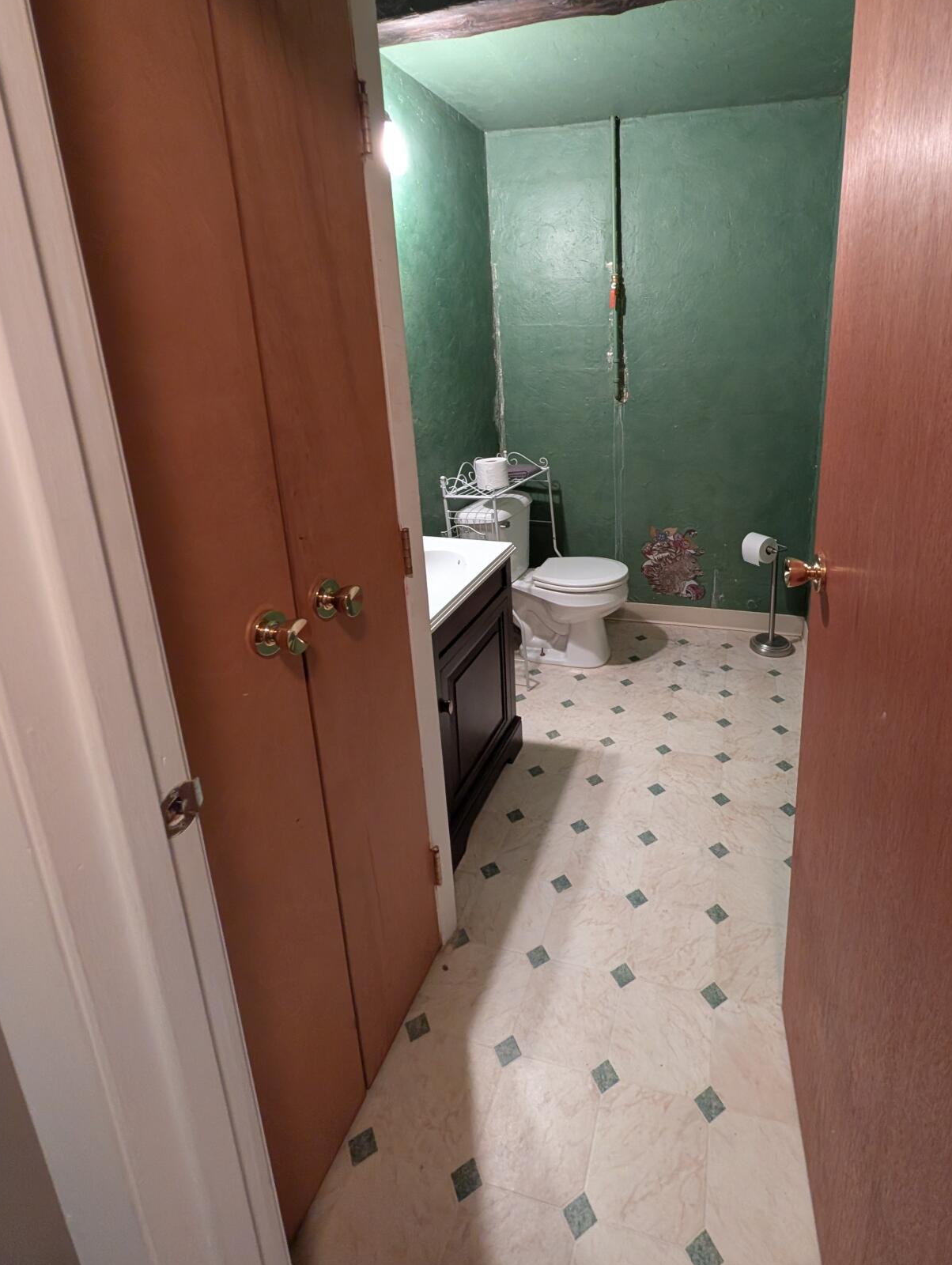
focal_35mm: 15
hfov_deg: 80.6
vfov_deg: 96.4
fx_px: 549
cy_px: 489
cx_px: 584
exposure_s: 1/24
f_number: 1.7
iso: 577
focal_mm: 2.02
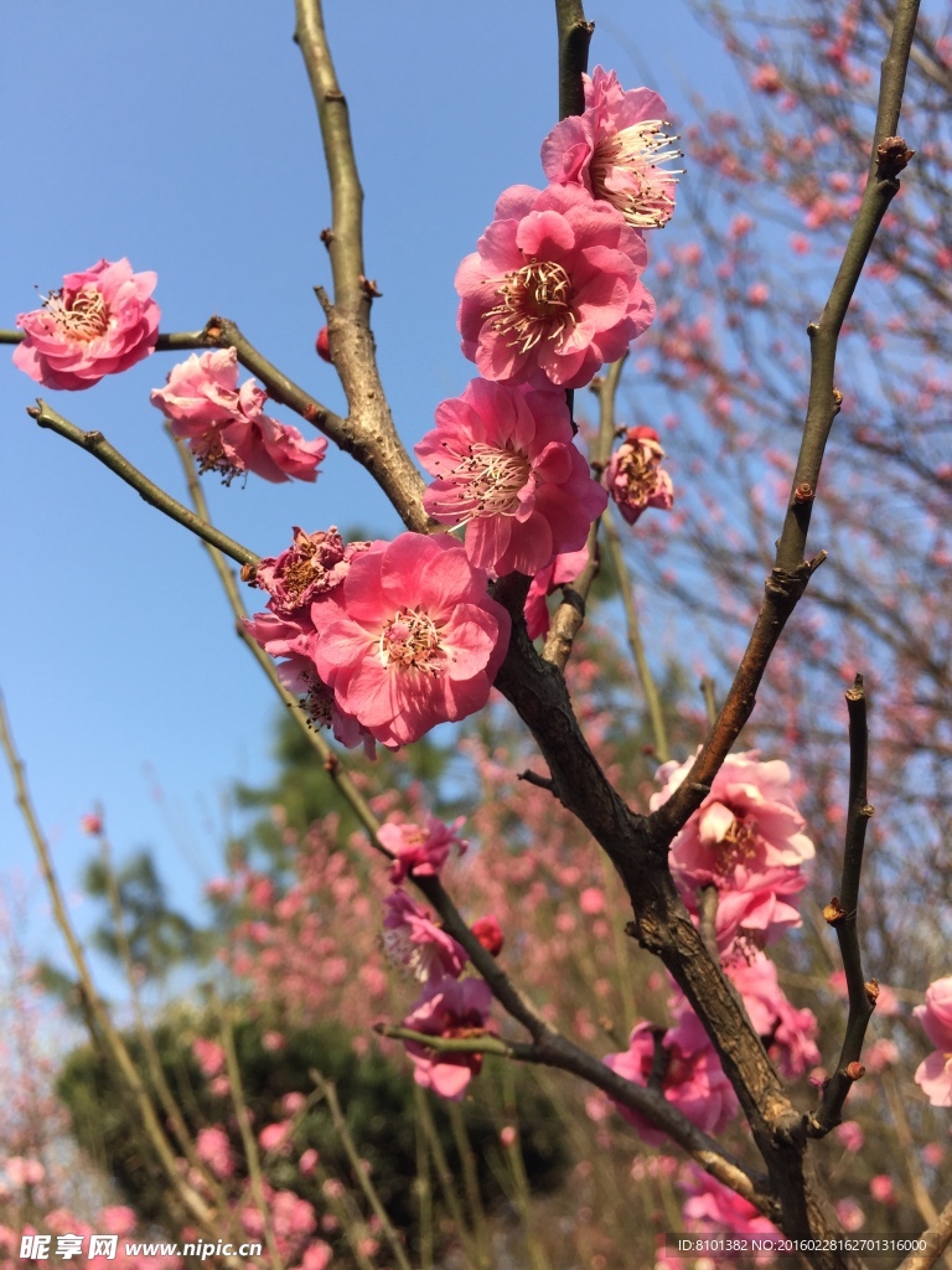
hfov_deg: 48.2
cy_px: 635
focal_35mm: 29
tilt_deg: +43.5
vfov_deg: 61.7
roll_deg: -4.1
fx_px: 1063
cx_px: 476
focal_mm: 4.15
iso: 32
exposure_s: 1/638
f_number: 2.2
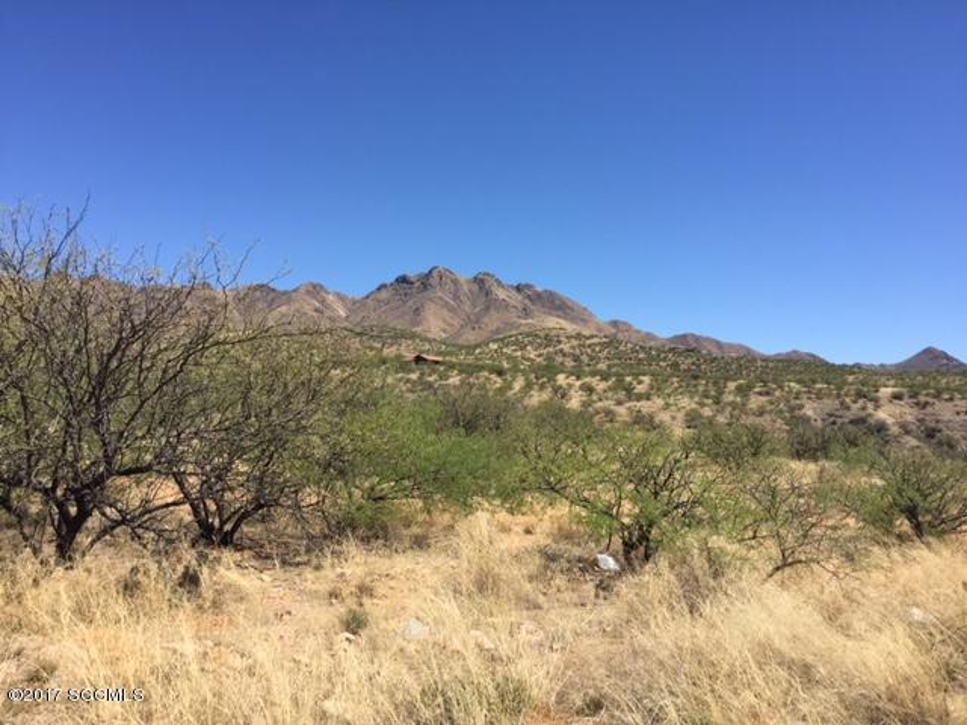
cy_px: 362
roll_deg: -2.5
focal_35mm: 29
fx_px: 810
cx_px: 484
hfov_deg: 61.7
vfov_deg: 48.2
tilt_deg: +4.8
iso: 32
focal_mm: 4.15
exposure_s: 1/1980
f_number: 2.2
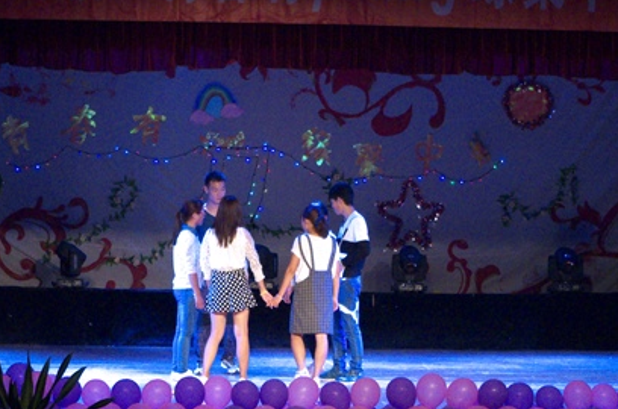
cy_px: 244
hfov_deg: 14.0
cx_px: 309
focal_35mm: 147
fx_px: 2518
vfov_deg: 9.3
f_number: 5.6
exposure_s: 1/400
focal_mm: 50
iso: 6400
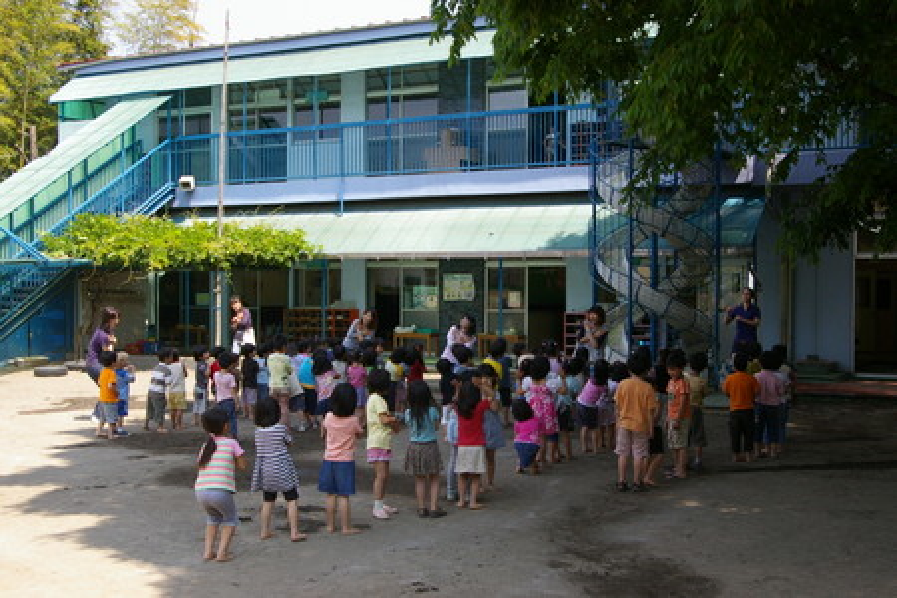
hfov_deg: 42.3
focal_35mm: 46
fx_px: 1159
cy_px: 299
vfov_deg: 28.9
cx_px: 448
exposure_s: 1/250
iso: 400
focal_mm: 31
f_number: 8
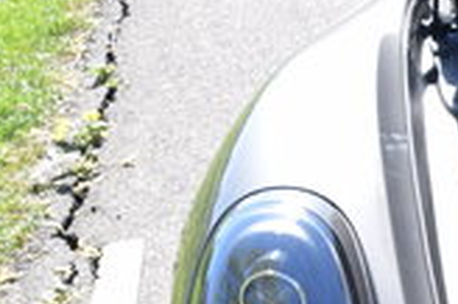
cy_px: 449
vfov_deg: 9.1
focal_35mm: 147
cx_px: 832
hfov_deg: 12.7
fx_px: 1873
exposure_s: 1/320
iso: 400
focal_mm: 21
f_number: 6.3
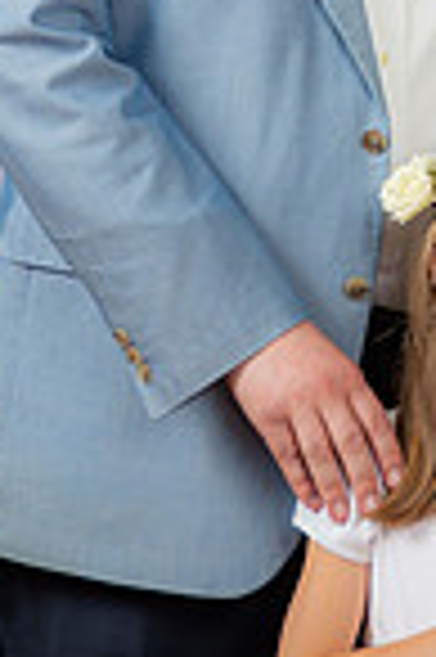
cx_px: 533
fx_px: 3642
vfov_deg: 10.2
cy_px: -63
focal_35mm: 200
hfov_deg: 6.8
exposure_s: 1/160
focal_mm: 65
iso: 250
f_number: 6.3
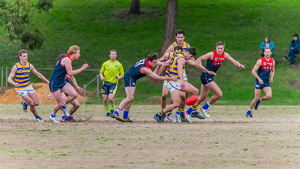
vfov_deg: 2.5
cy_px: 85
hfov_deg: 4.4
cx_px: 150
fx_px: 3865
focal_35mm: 486
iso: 3200
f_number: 6.3
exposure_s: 1/1600
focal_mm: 460
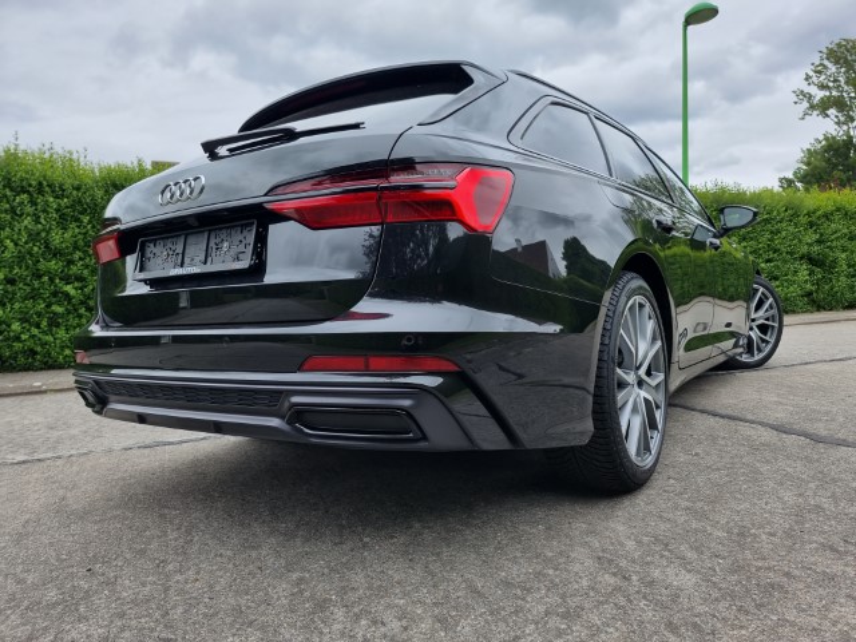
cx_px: 428
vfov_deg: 56.8
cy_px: 321
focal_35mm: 24
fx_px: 593
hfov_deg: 71.6
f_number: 1.8
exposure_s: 1/360
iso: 50
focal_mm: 6.7
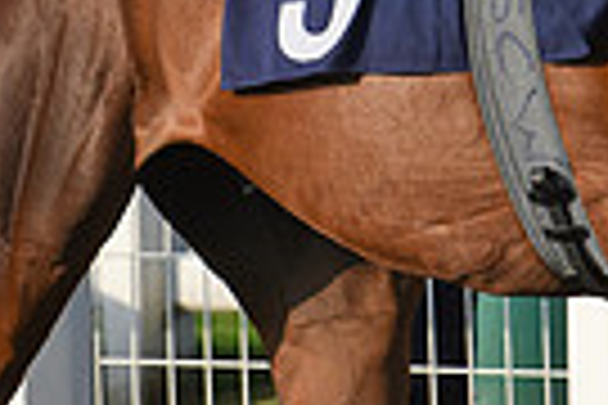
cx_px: 626
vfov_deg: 1.6
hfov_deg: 2.4
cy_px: -358
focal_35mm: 858
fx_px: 14490
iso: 640
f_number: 6.3
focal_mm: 200
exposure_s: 1/3200
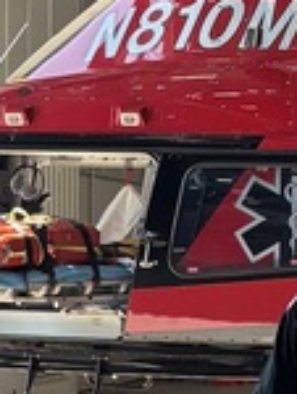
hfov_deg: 8.4
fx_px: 2019
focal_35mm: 177
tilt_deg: -6.1
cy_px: 507
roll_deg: -0.4
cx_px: 0
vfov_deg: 10.9
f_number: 1.6
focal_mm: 5.96
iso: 64
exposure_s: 1/791
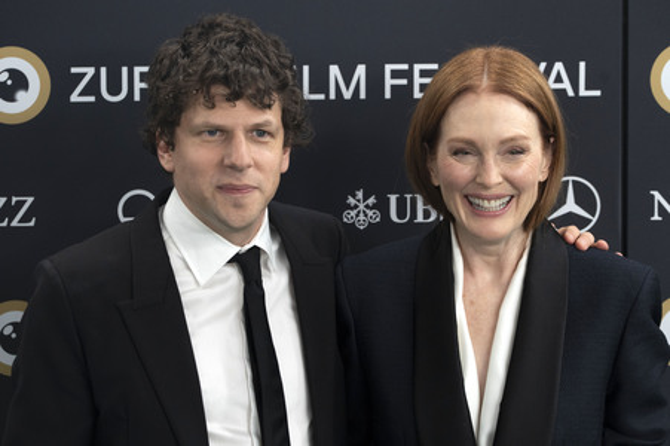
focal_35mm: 209
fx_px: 3893
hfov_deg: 9.8
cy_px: 213
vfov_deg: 6.6
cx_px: 351
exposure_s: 1/500
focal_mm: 200
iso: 2000
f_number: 6.3
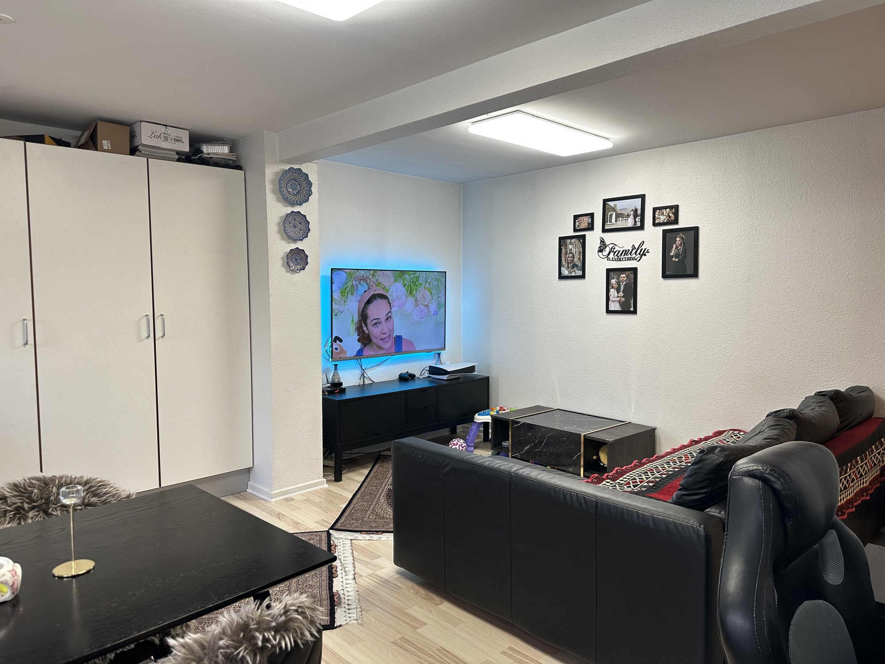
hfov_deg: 71.6
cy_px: 332
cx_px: 442
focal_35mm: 24
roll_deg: +0.2
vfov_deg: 56.8
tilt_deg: -4.1
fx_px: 614
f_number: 1.78
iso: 100
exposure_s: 1/100
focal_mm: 6.86
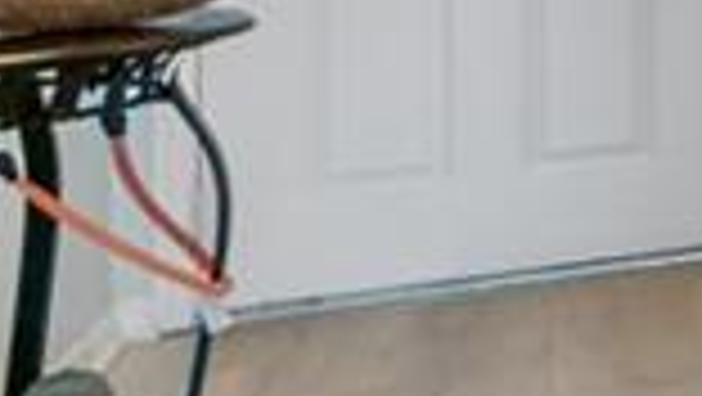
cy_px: -385
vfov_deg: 10.8
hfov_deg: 10.9
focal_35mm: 103
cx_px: 2196
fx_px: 1919
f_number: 8
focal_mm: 10
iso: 200
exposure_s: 1.3
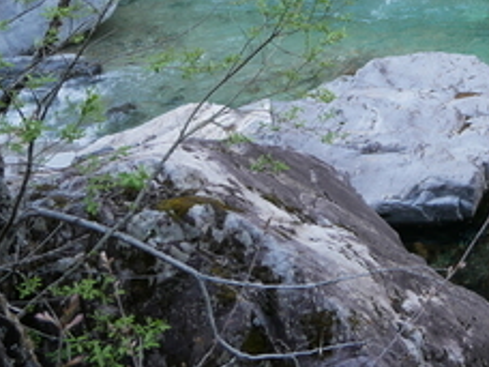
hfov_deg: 23.0
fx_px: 1116
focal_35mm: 79
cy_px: -59
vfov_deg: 17.9
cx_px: 560
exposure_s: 1/100
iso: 200
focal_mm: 15
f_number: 3.7
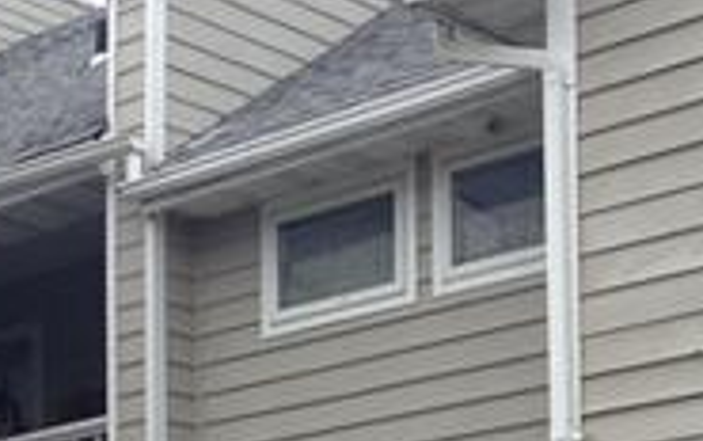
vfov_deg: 10.4
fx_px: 2320
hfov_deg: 17.0
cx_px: 68
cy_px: 688
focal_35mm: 121
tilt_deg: +3.2
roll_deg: -1.7
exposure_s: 1/161
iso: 50
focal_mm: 4.12
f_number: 2.4
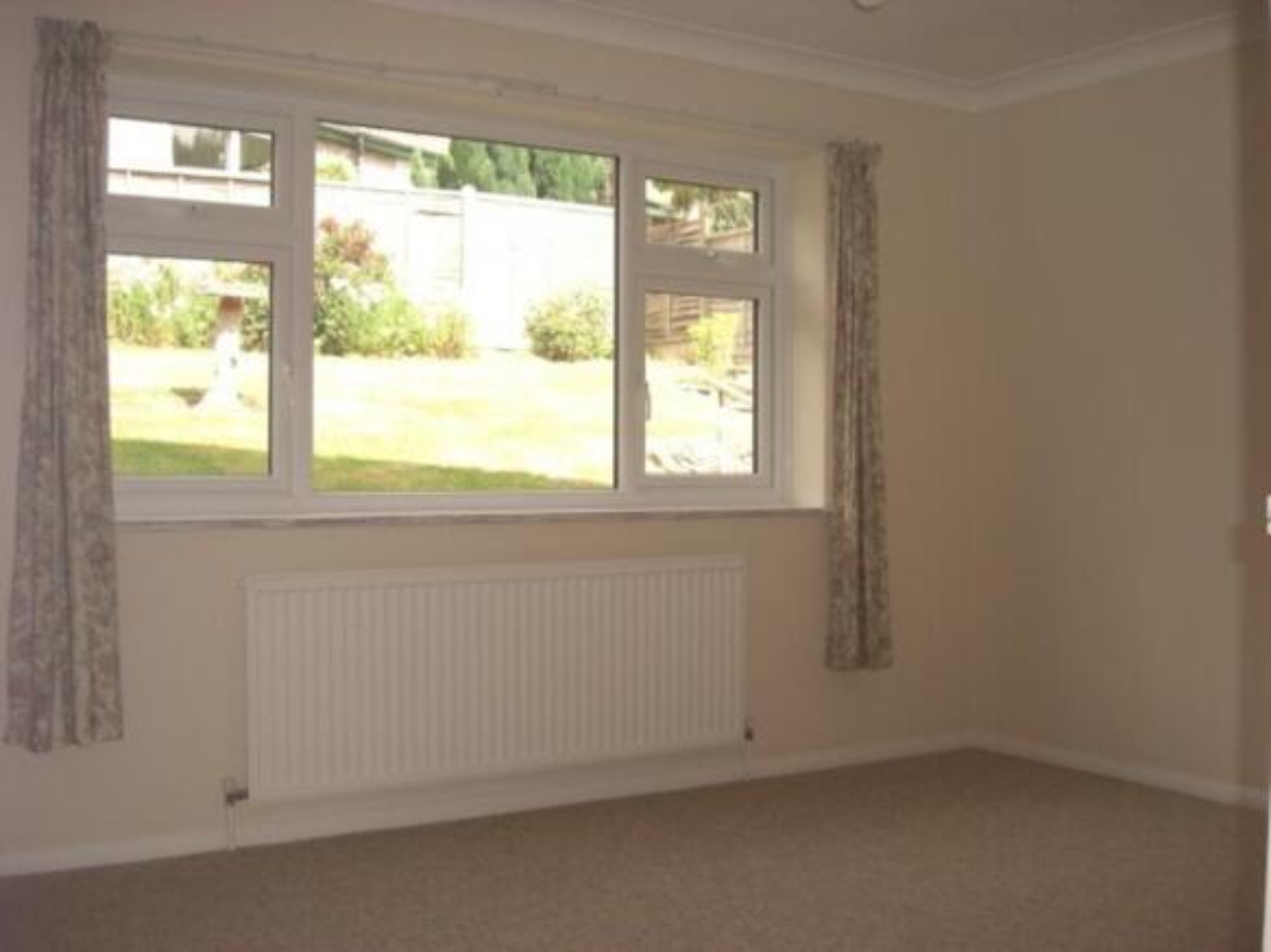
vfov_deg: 37.7
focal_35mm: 38
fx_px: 1395
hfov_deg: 49.0
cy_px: 476
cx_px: 636
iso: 80
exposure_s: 1/200
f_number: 2.8
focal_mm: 7.9
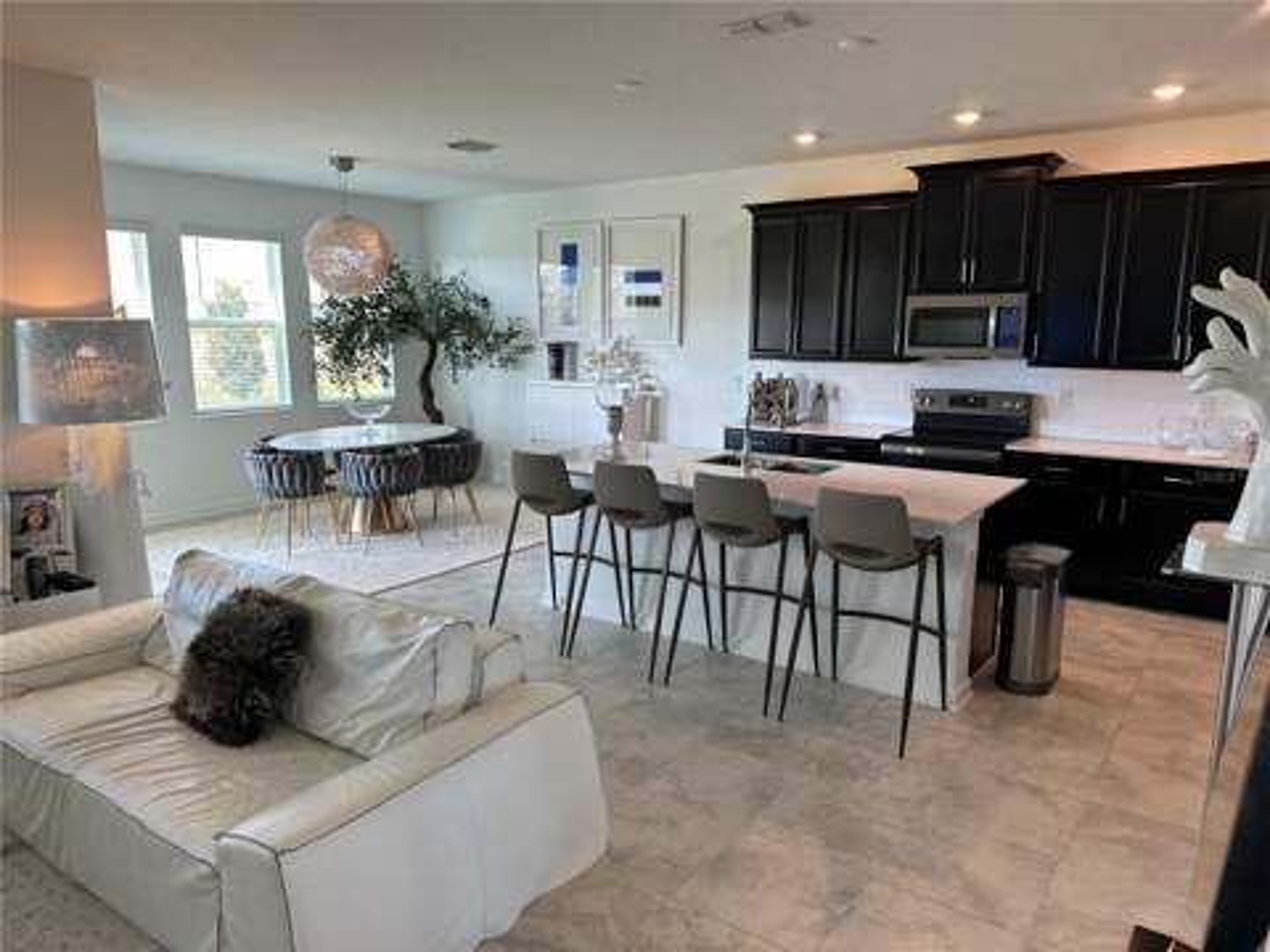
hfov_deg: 71.6
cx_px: 635
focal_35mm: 24
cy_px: 476
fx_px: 881
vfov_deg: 56.8
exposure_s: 1/120
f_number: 1.78
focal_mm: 6.86
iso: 80
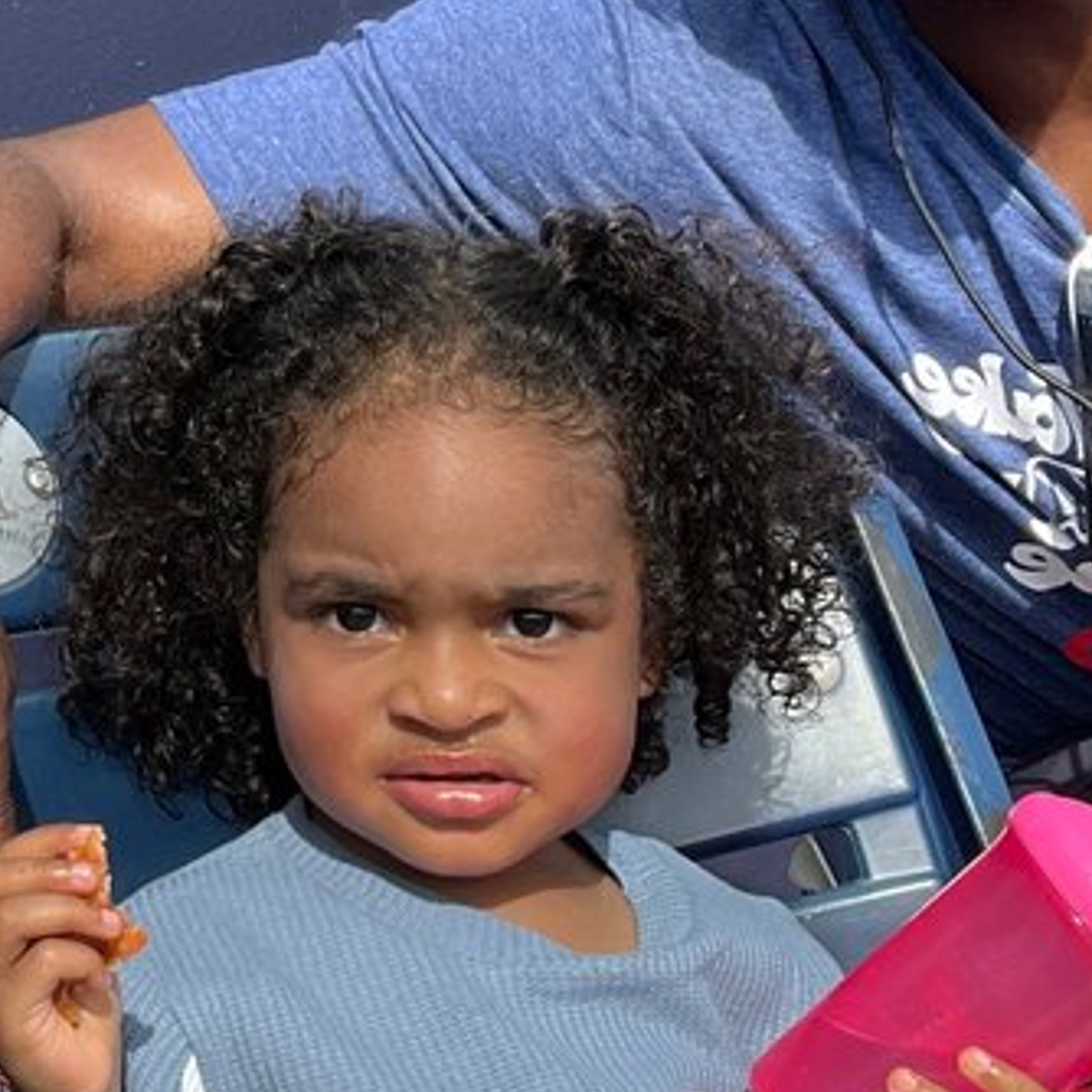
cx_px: -29
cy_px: -36
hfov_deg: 22.6
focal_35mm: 73
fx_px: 2605
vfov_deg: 22.6
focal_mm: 2.71
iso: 32
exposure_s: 1/684
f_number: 2.2
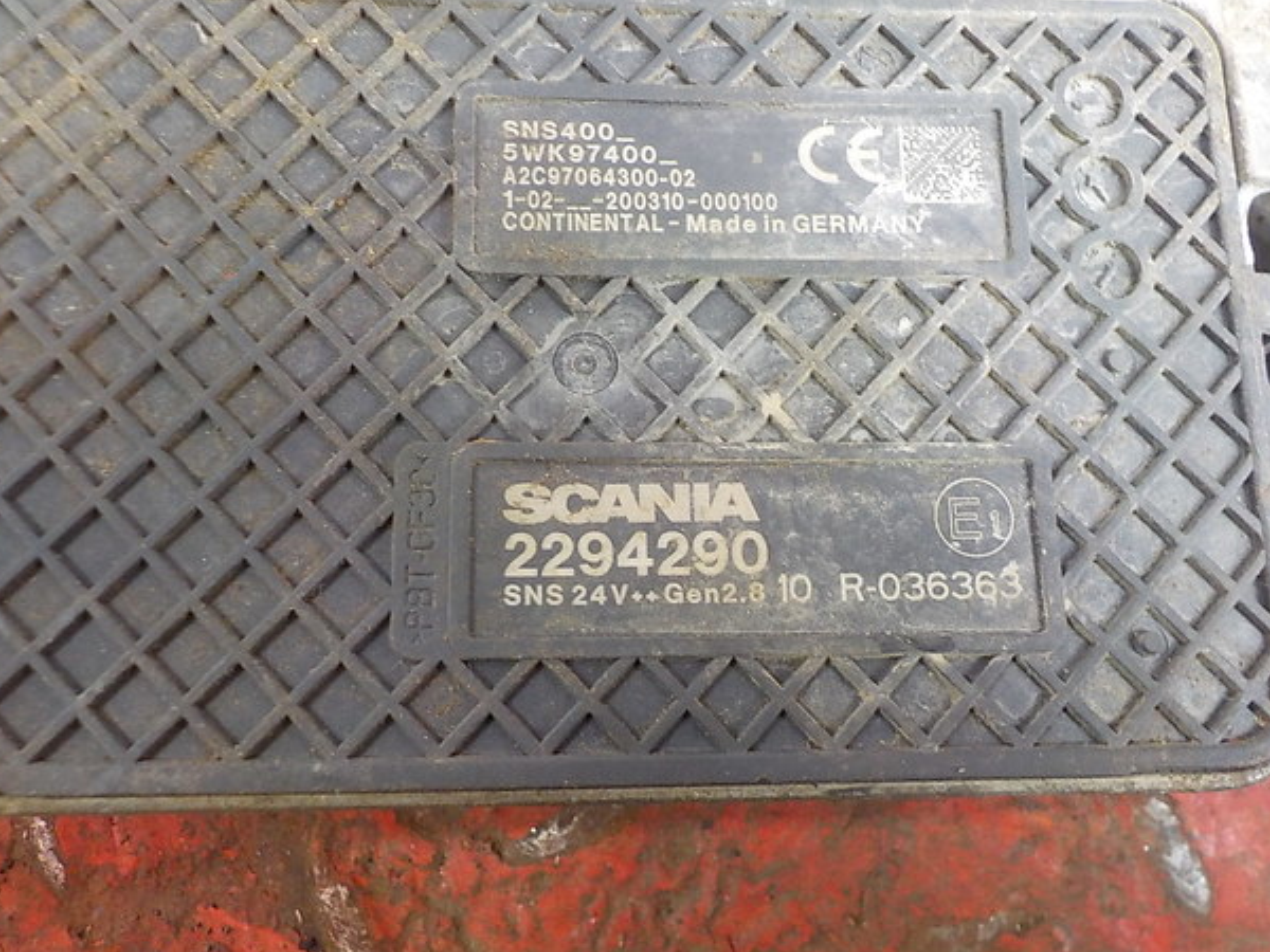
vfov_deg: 44.2
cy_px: 484
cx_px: 646
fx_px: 1174
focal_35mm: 32
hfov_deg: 56.8
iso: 400
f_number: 3.3
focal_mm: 4.1
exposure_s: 1/30
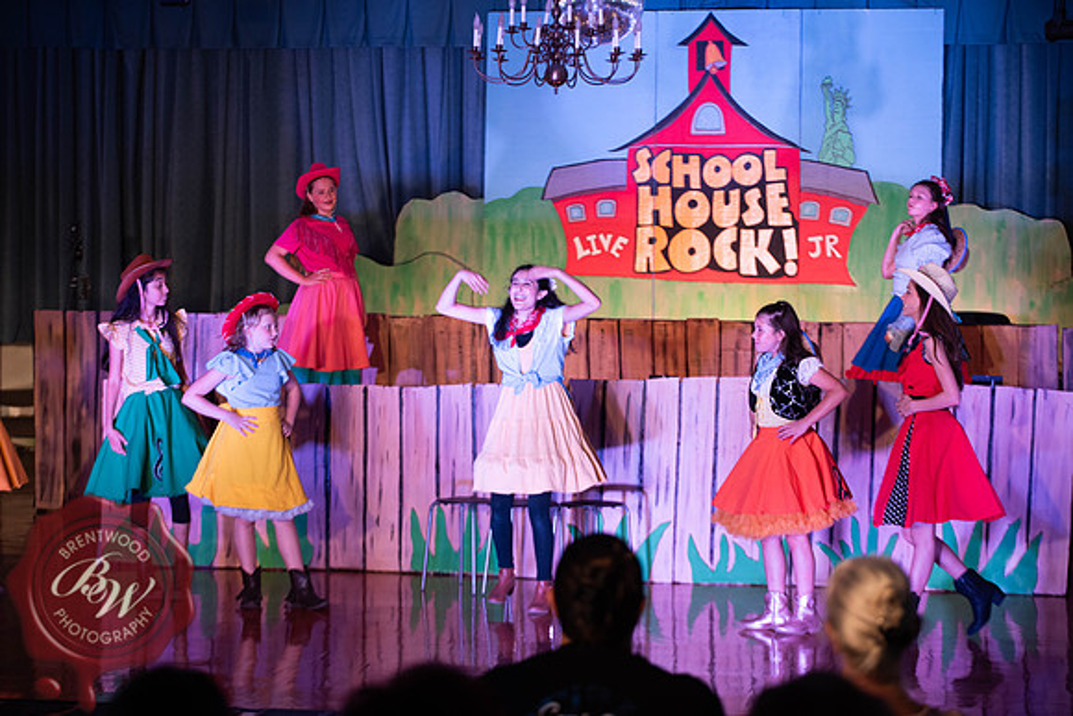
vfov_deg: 14.0
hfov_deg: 20.8
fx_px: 2921
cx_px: 536
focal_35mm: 98
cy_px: 358
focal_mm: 98
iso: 560
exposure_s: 1/100
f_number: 2.8
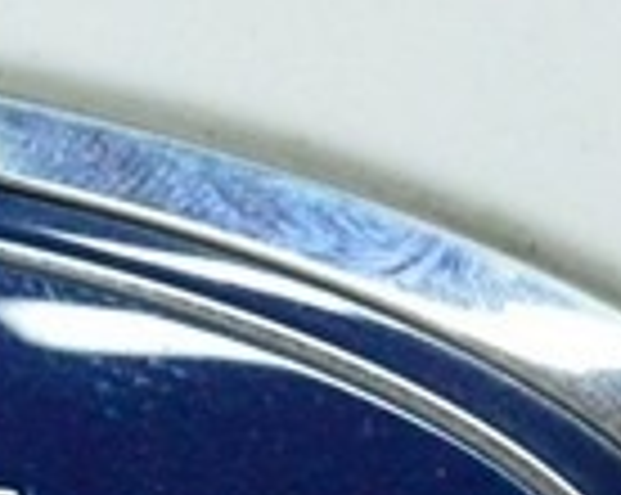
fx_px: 5937
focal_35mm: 323
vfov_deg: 4.8
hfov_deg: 5.7
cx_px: -1004
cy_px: 583
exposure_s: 1/320
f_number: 6.3
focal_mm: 31
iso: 6400
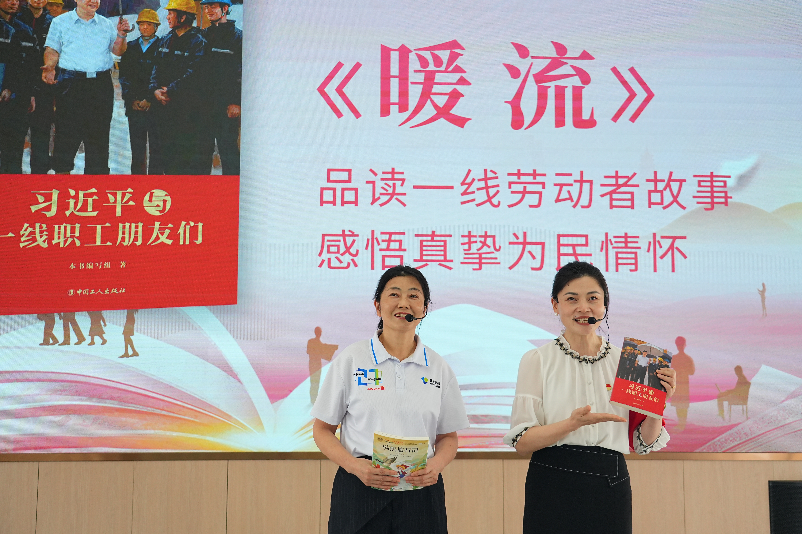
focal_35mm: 41
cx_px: 401
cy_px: 267
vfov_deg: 32.6
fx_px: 913
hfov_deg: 47.4
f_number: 4.5
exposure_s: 1/125
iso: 1250
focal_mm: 41
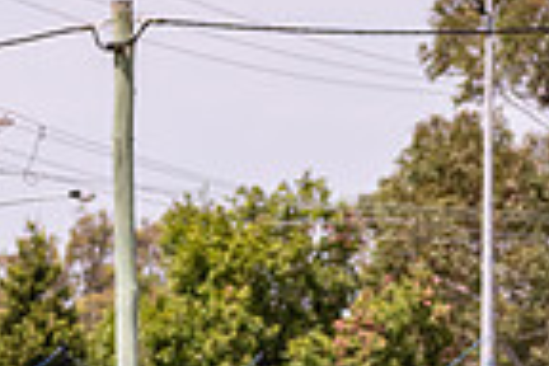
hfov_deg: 3.2
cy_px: 586
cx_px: 275
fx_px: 9942
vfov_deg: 2.1
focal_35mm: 652
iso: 800
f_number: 6.3
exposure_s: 1/4000
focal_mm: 150
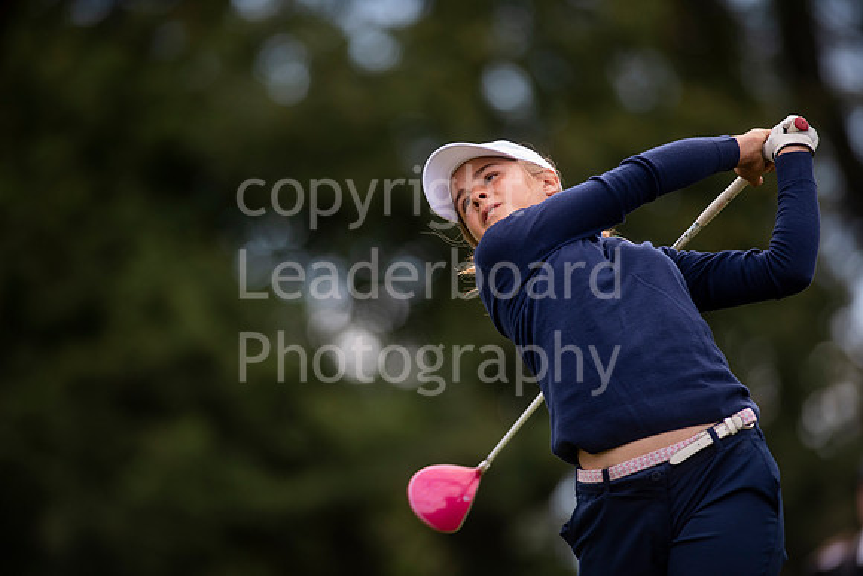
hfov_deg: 6.9
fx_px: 7193
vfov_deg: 4.6
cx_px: 432
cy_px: 288
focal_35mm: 300
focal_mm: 300
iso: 400
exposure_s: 1/2000
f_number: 4
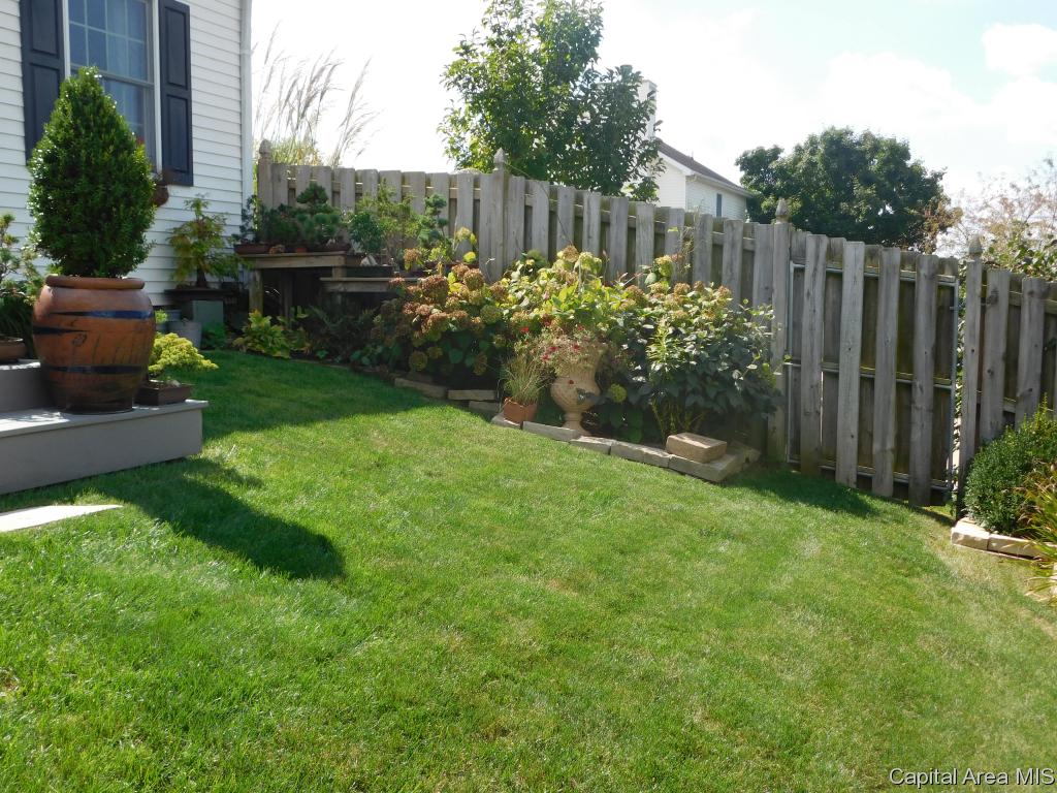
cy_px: 396
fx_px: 1099
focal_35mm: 36
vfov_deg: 39.7
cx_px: 528
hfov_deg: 51.4
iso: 125
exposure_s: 1/640
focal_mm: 6.3
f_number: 3.5
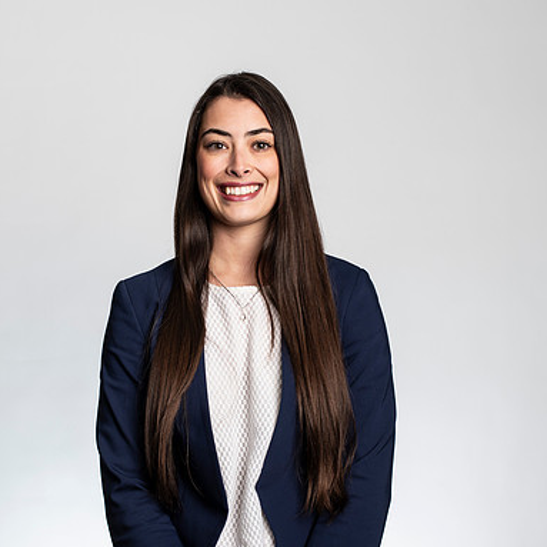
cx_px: 241
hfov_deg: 23.0
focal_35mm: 75
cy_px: 290
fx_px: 1341
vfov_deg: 23.1
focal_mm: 50
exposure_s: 1/200
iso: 100
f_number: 5.6
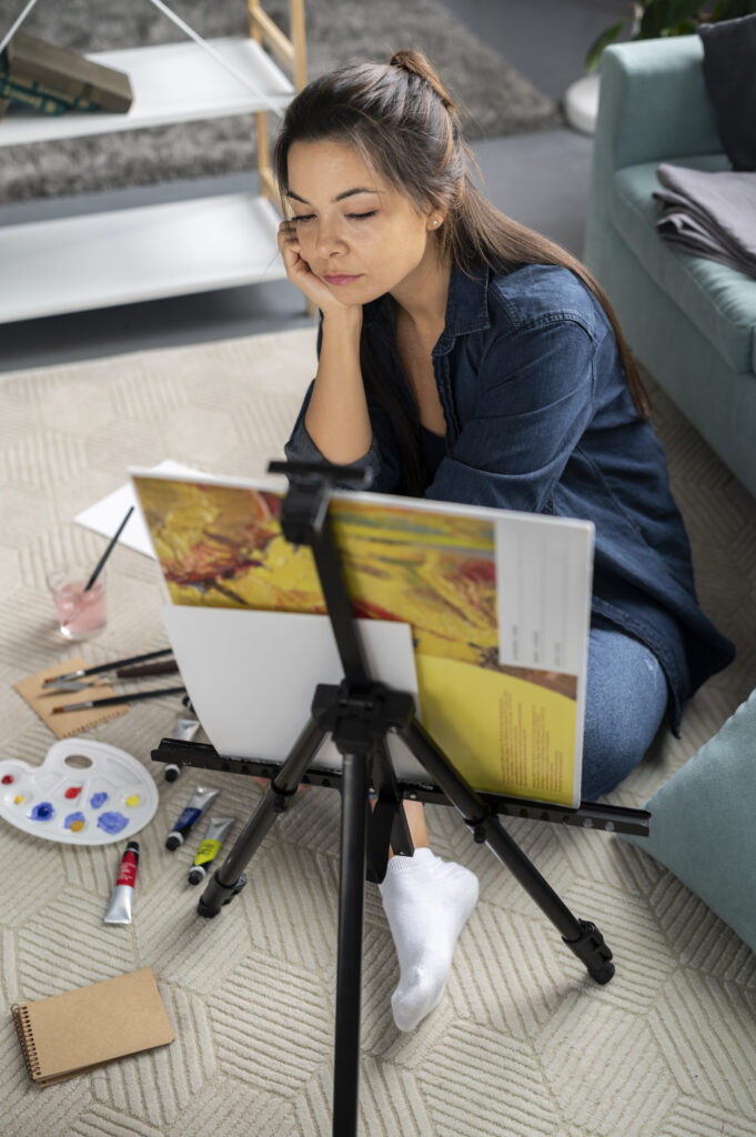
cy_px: 568
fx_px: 1578
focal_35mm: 50
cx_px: 378
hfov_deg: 26.9
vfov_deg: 39.6
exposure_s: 1/125
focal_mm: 50
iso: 200
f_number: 2.5
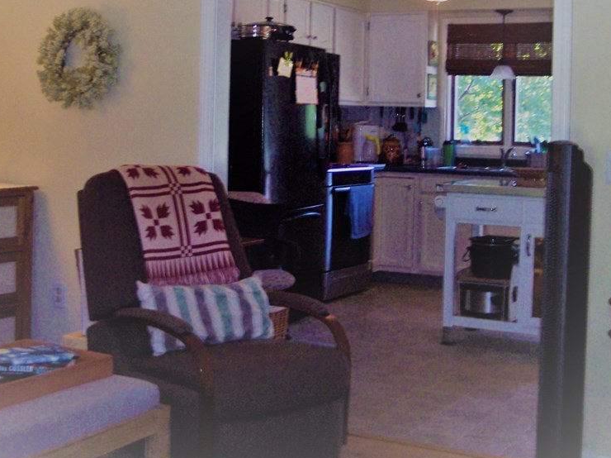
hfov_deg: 35.6
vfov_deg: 26.9
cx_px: 292
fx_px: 953
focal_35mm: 54
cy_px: 158
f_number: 2.8
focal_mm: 8
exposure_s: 1/60
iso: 200
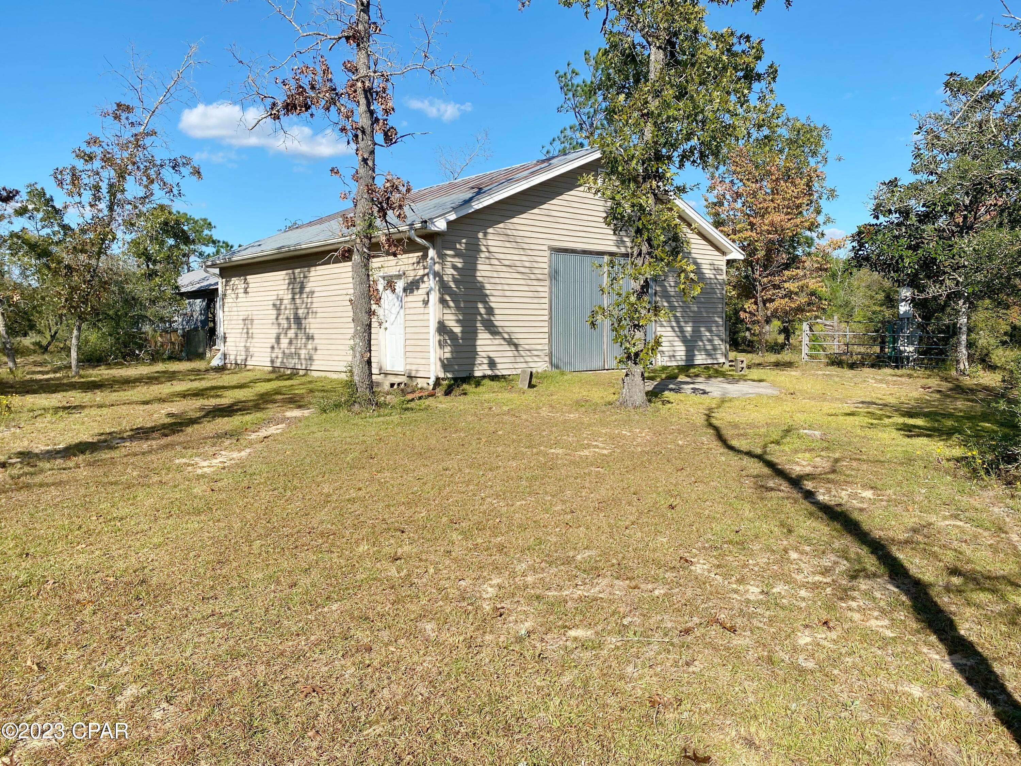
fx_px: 767
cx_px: 510
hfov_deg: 67.3
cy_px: 383
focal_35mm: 26
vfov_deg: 53.1
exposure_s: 1/2688
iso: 32
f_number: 1.8
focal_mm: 4.25
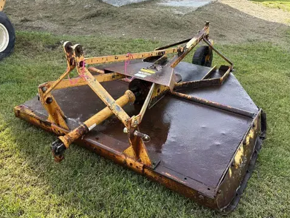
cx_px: 127
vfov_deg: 44.0
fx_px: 268
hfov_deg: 56.6
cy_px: 125
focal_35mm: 32
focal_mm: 6.86
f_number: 1.78
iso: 80
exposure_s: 1/767
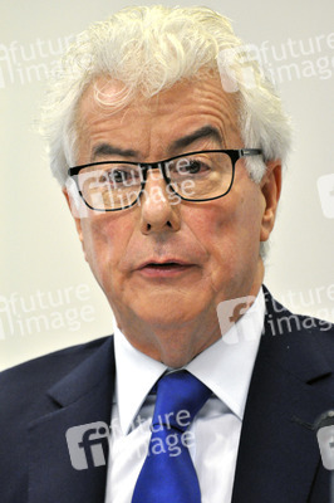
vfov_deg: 4.6
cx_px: 167
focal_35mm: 450
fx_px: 6273
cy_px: 252
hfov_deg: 3.0
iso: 2500
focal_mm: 300
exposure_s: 1/60
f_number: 5.6
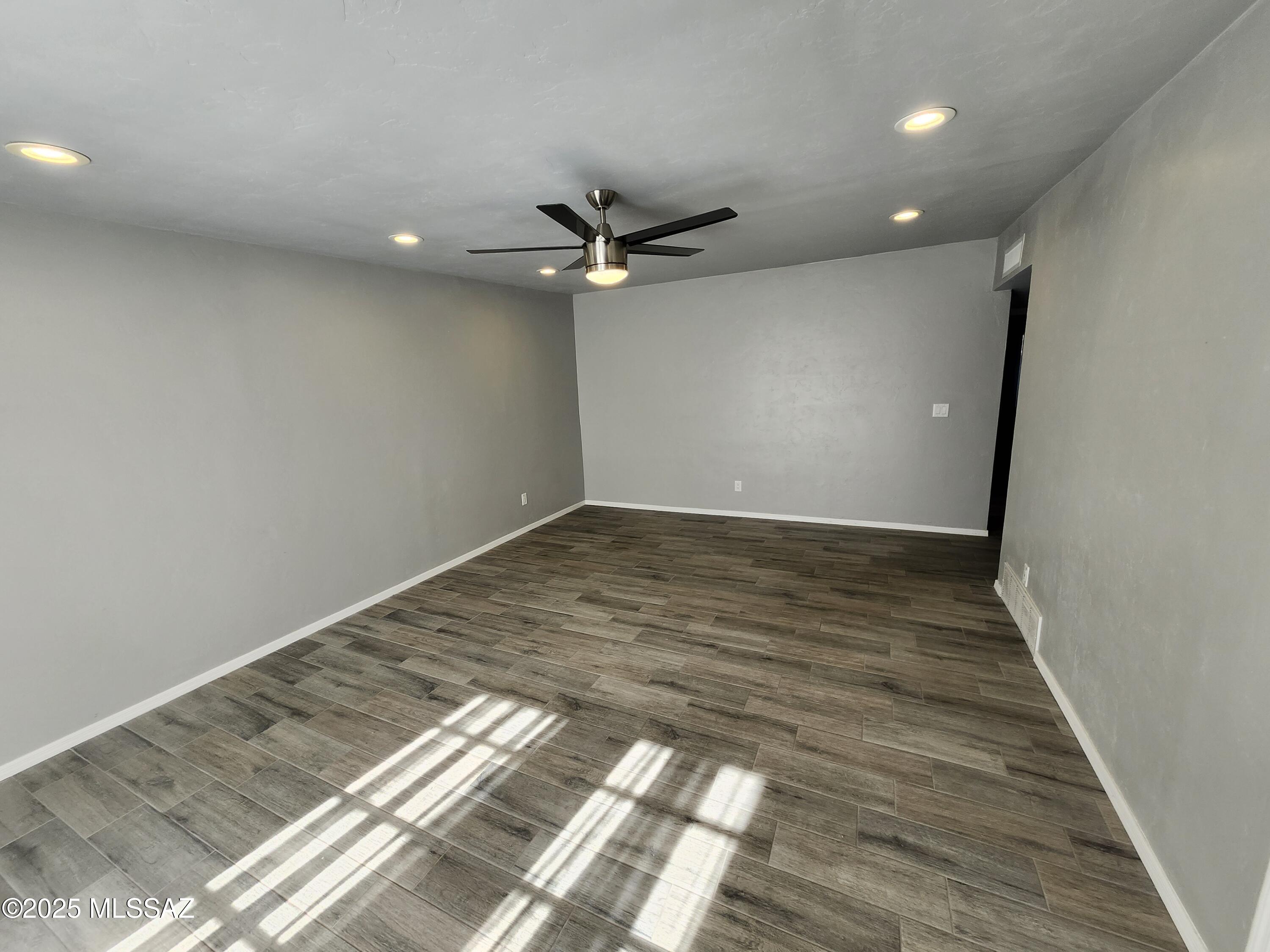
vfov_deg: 89.9
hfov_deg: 106.2
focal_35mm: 13
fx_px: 477
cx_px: 635
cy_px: 476
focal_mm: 1.74
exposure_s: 1/120
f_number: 2.2
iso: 64
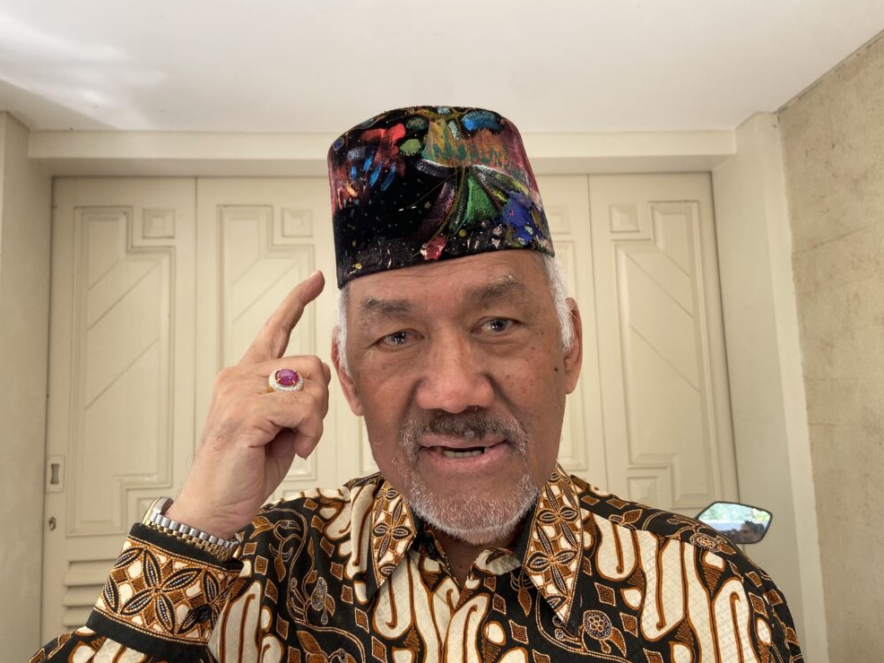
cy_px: 338
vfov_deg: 51.4
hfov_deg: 65.3
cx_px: 428
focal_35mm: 27
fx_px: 690
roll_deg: +1.4
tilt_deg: +5.2
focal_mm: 4.25
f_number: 1.8
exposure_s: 1/121
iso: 100
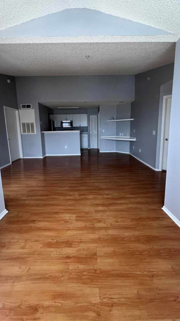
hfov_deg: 70.5
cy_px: 152
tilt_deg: -9.0
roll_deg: +1.9
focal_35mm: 15
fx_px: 127
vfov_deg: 102.9
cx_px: 90
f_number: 1.8
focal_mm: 1.57
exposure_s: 1/79
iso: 250
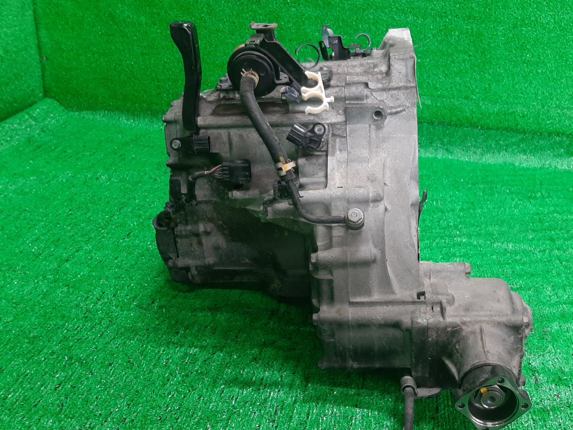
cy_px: 233
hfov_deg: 52.0
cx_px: 366
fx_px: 579
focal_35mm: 35
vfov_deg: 40.7
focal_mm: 3.93
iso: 111
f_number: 1.7
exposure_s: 1/50
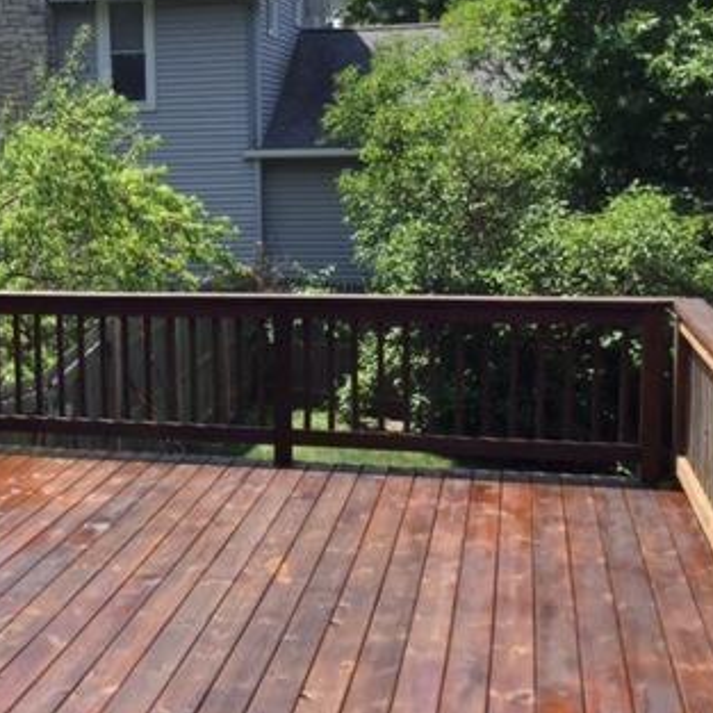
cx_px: 84
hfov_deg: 29.4
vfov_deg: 30.5
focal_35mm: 56
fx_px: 1305
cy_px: 278
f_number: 2.4
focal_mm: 3.3
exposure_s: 1/627
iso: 25
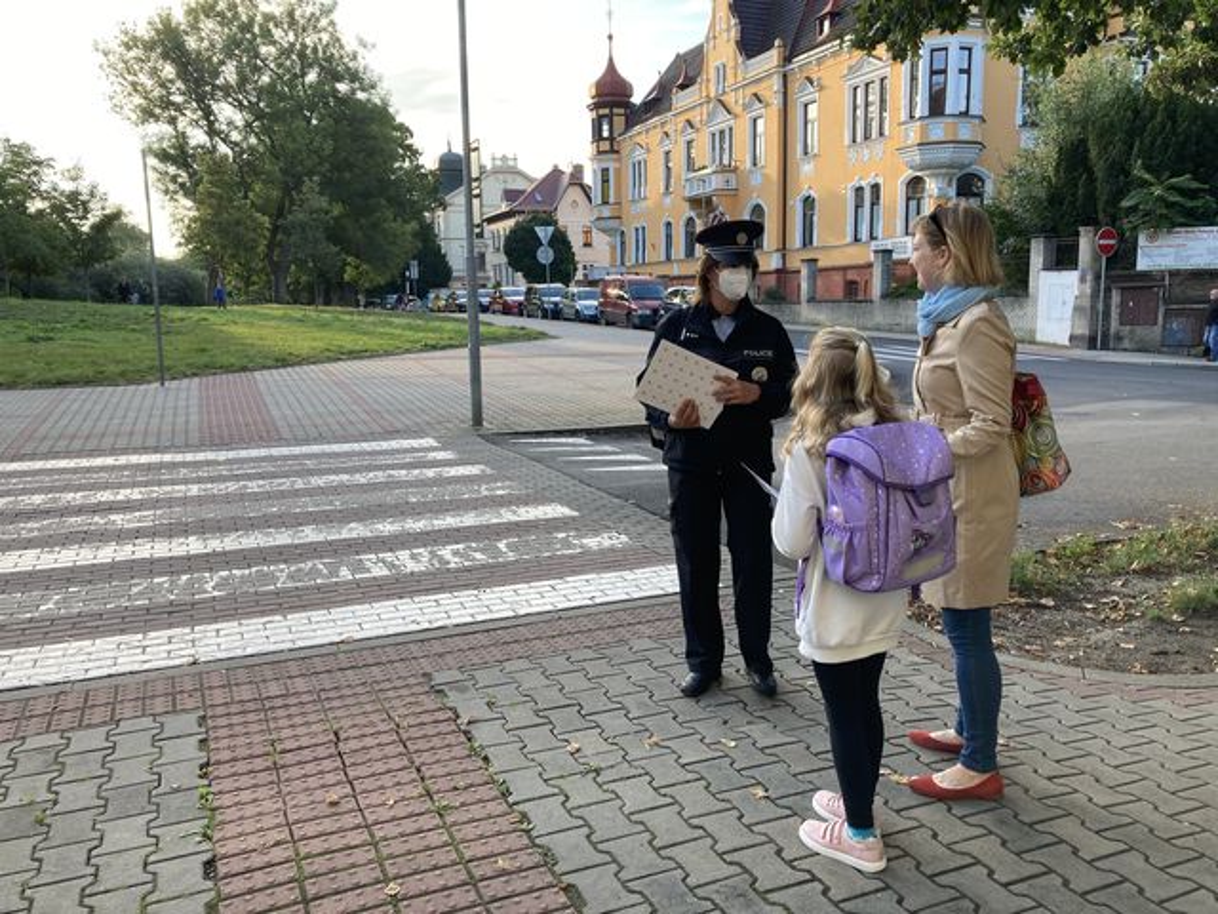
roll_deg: +0.5
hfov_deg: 63.4
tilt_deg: -8.6
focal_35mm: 28
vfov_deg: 49.7
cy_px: 457
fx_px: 985
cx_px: 609
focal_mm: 3.99
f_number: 1.8
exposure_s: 1/183
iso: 20
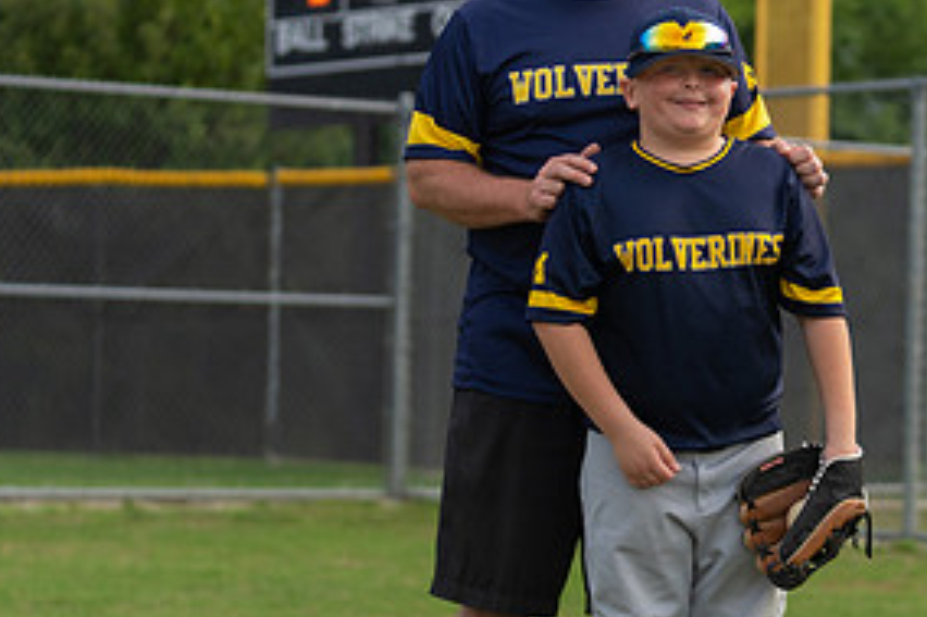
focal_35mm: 143
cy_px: 318
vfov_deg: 9.6
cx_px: 689
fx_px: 3680
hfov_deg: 14.3
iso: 160
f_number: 2.8
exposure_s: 1/320
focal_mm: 70
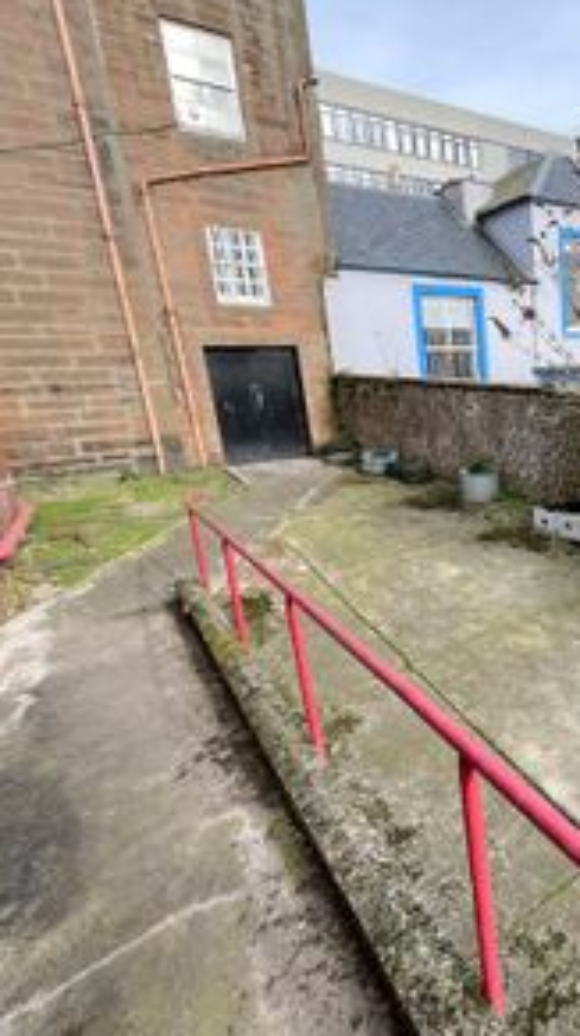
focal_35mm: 21
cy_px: 523
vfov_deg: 83.9
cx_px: 598
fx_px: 576
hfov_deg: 44.3
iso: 32
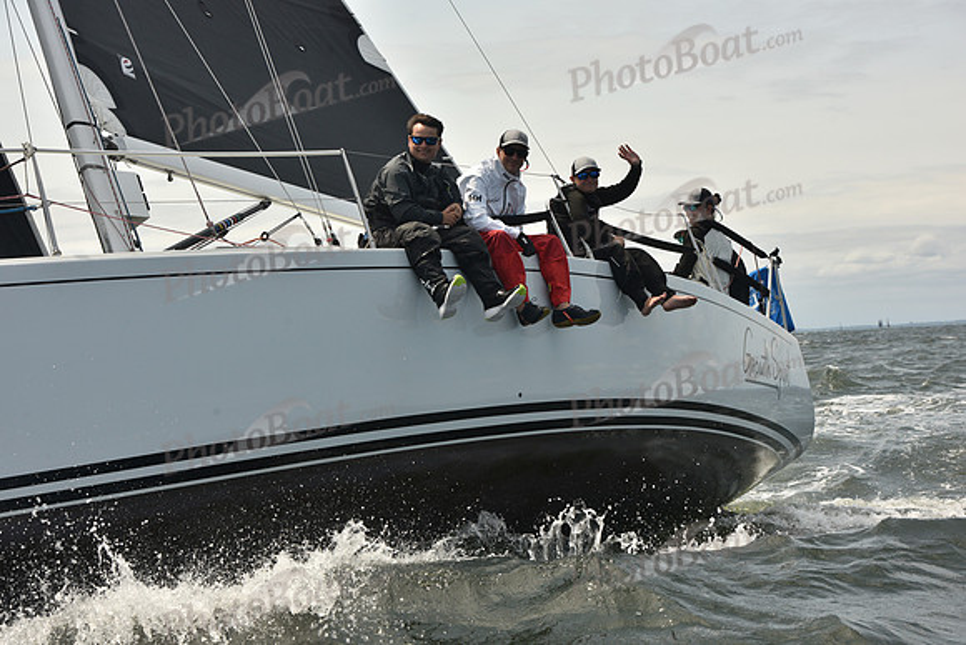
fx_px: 1879
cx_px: 483
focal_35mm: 70
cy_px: 322
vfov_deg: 19.5
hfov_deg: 28.8
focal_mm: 70
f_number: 9
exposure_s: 1/800
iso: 250
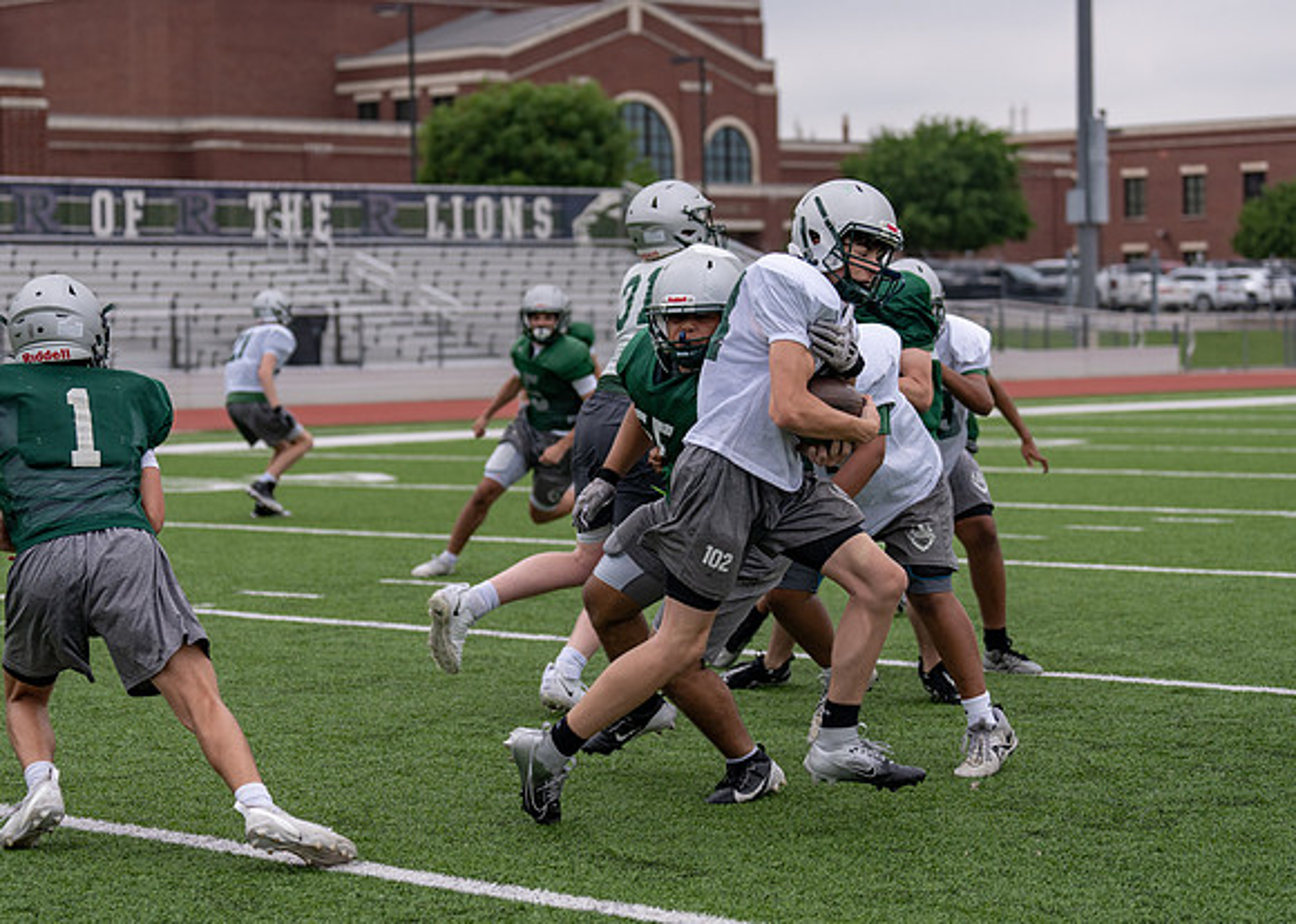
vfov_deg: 15.3
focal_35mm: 94
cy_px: 454
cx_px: 566
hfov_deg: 21.3
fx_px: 3444
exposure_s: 1/2500
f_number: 2.8
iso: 160
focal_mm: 70
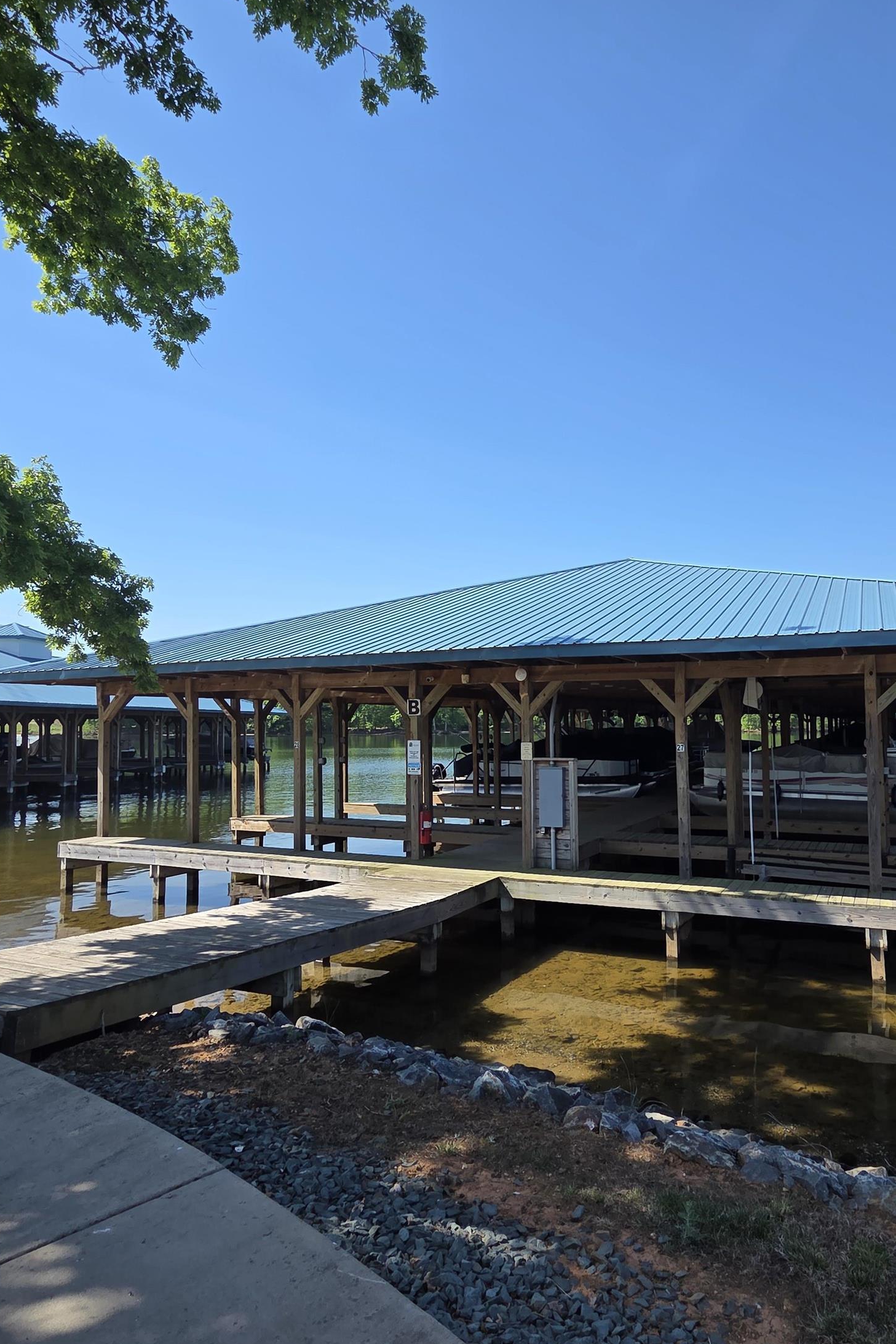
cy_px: 683
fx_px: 709
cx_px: 562
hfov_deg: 63.6
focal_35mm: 19
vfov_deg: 86.9
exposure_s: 1/1332
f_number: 2.2
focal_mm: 2.2
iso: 50
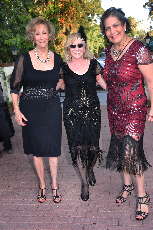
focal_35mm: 44
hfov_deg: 30.5
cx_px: 76
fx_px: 280
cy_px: 115
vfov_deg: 44.5
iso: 400
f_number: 5
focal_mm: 44
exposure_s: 1/160
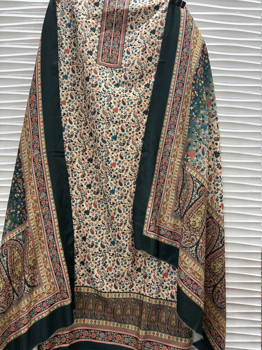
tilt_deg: -0.6
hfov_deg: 53.1
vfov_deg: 67.3
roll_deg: -2.7
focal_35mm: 26
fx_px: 262
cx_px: 131
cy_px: 175
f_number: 1.6
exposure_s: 1/50
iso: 500
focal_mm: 5.96
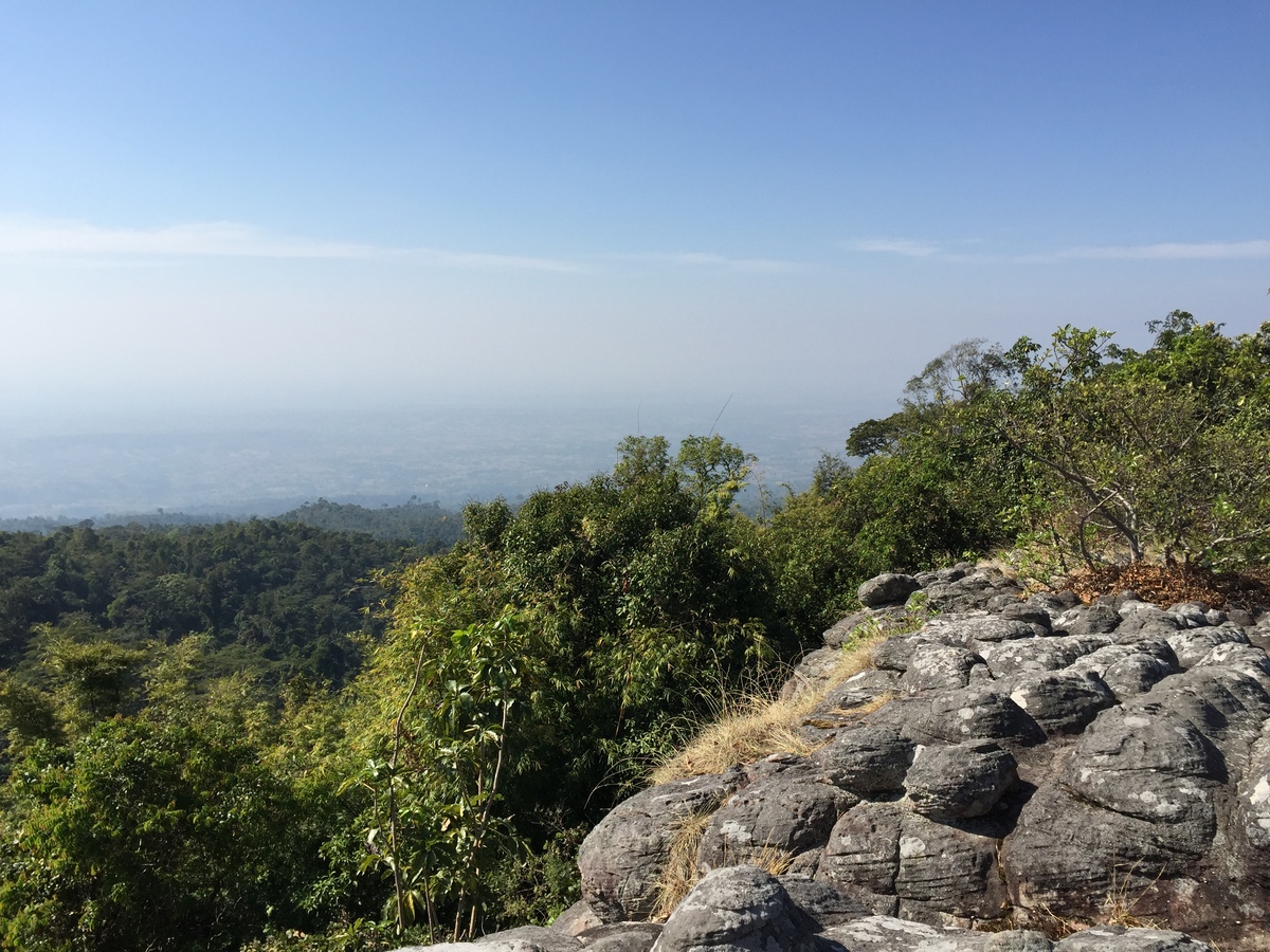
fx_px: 1064
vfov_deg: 48.2
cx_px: 635
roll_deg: -1.1
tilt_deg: -6.7
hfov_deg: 61.7
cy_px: 476
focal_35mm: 29
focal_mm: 4.15
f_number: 2.2
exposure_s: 1/2198
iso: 32
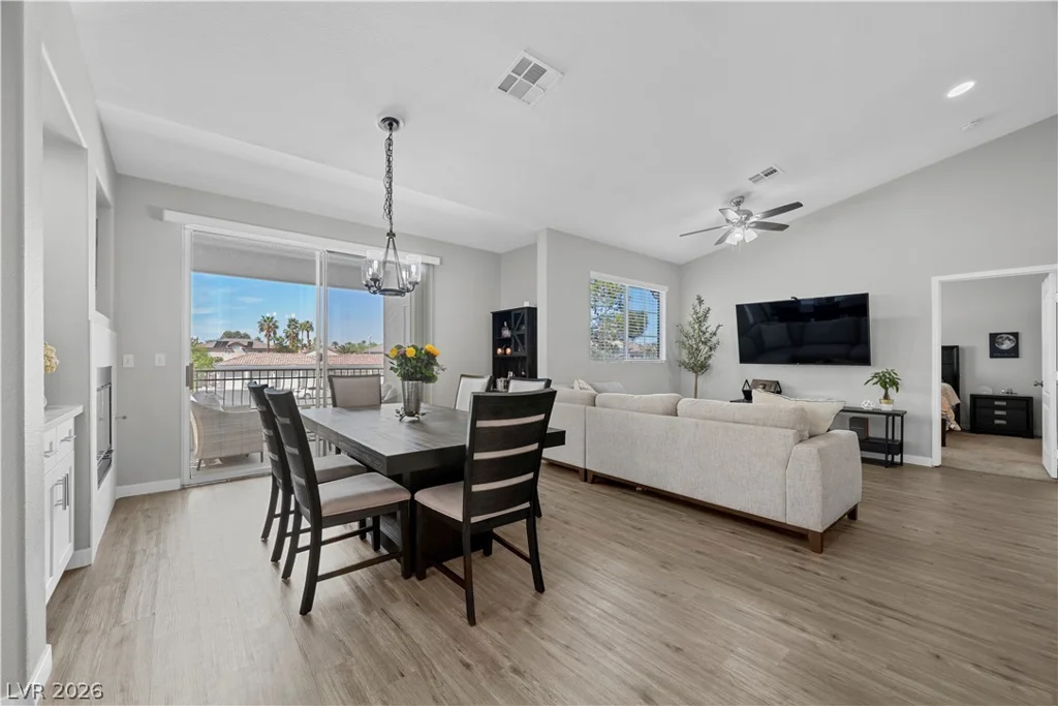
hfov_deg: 104.2
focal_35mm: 14
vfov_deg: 81.2
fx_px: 411
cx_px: 529
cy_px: 353
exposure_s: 1/2.5
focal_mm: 14
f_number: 8
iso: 500
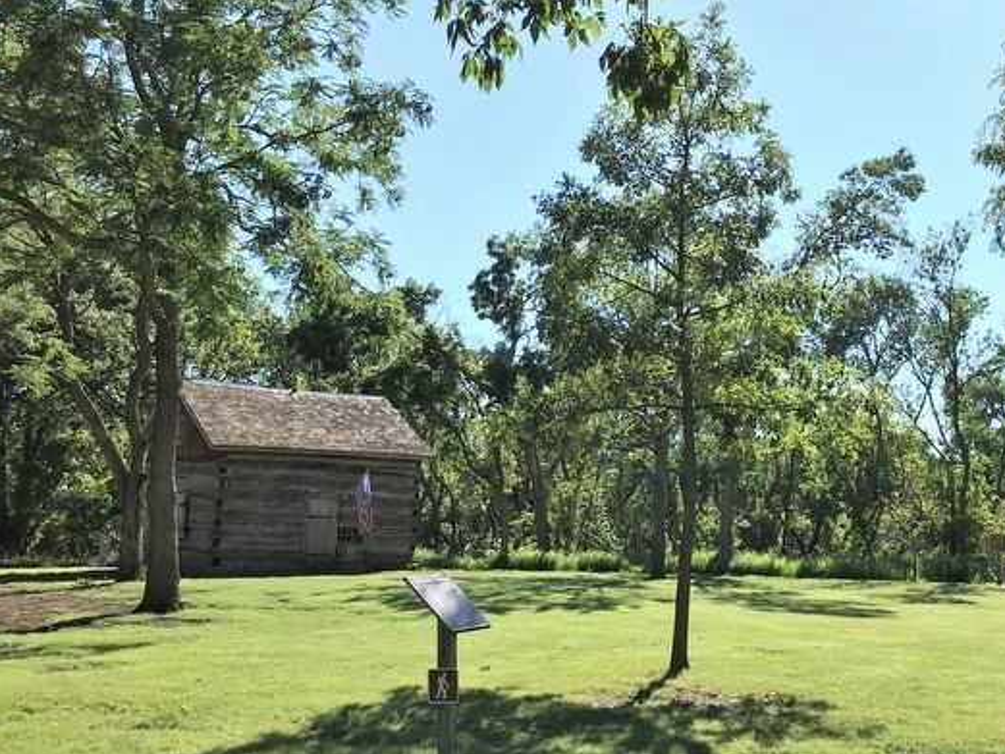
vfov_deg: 33.6
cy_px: 422
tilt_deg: +4.7
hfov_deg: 43.3
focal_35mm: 43
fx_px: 1249
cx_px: 660
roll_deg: -0.6
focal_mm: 3.99
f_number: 1.8
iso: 20
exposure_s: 1/1168
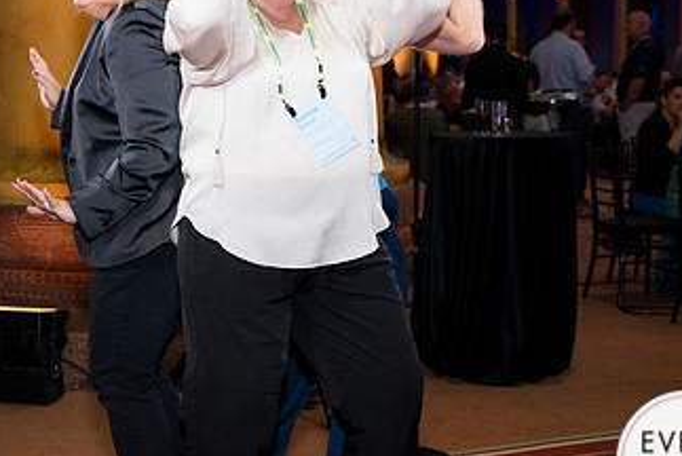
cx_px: 217
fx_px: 1384
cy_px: 193
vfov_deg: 18.7
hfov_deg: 27.5
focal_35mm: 73
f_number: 4
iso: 800
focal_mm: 40
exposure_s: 1/100
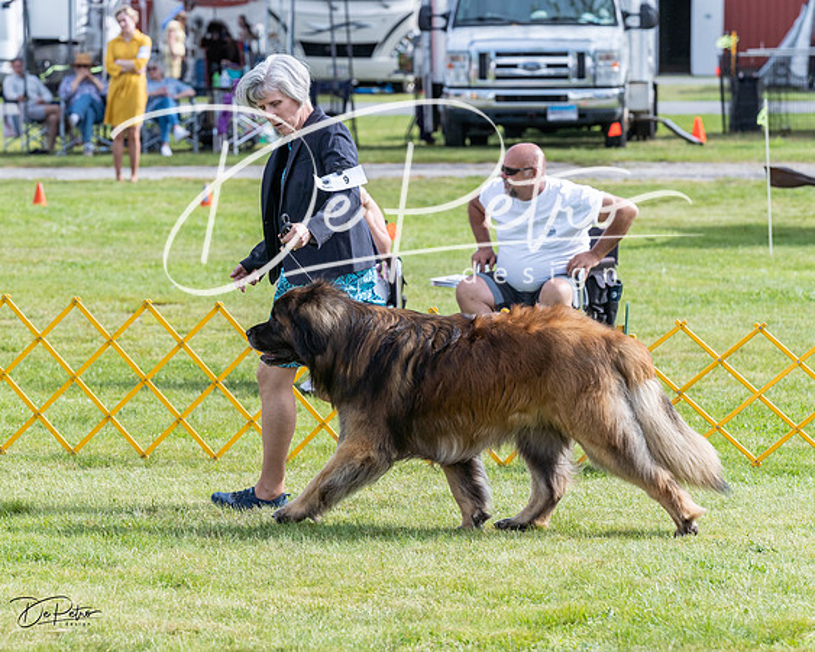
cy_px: 284
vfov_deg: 8.8
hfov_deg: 11.0
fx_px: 4231
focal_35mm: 175
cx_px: 344
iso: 500
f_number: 5.6
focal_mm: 138
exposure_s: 1/1250
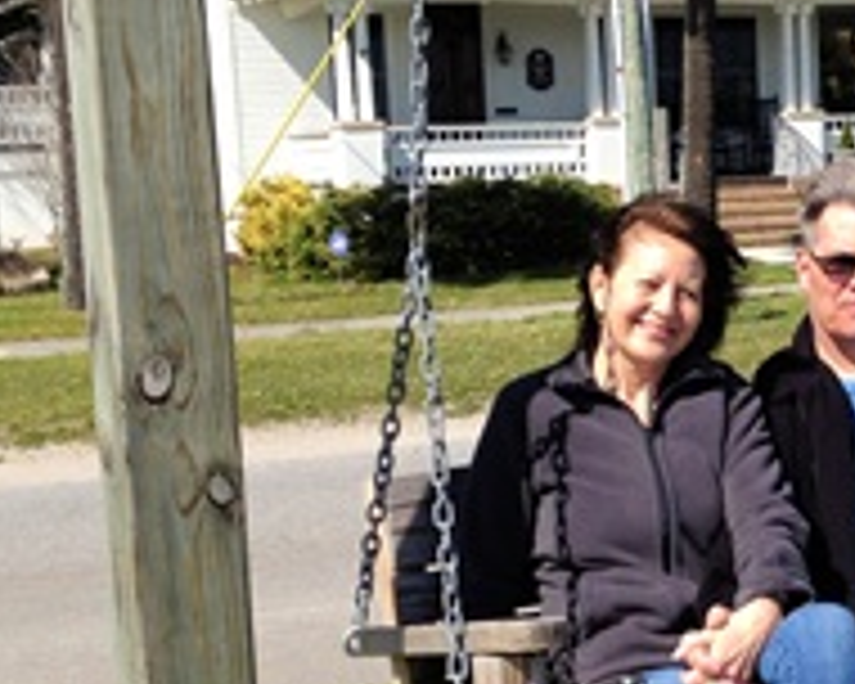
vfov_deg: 17.1
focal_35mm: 90
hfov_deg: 20.9
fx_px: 2277
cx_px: 742
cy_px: 407
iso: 50
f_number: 2.4
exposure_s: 1/1905
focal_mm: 4.28
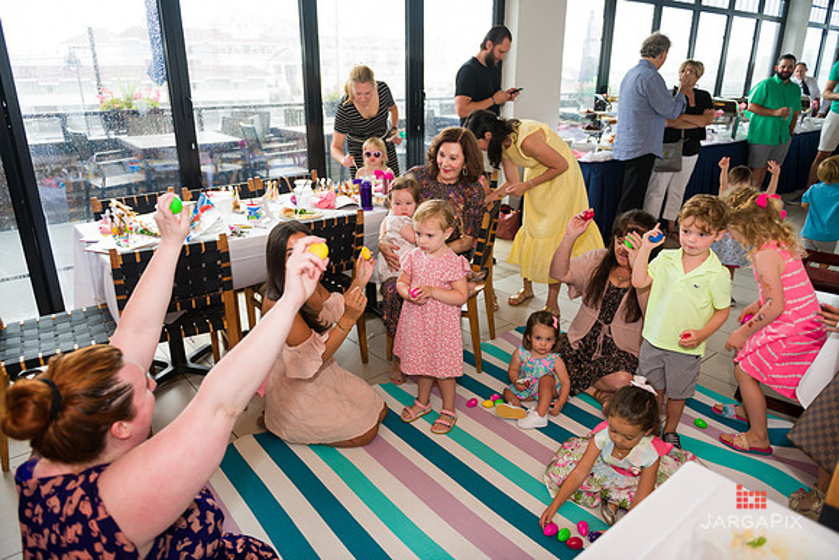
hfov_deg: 73.7
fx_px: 559
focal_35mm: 24
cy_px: 280
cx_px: 420
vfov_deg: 53.2
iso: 250
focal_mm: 24
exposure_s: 1/125
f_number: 3.2
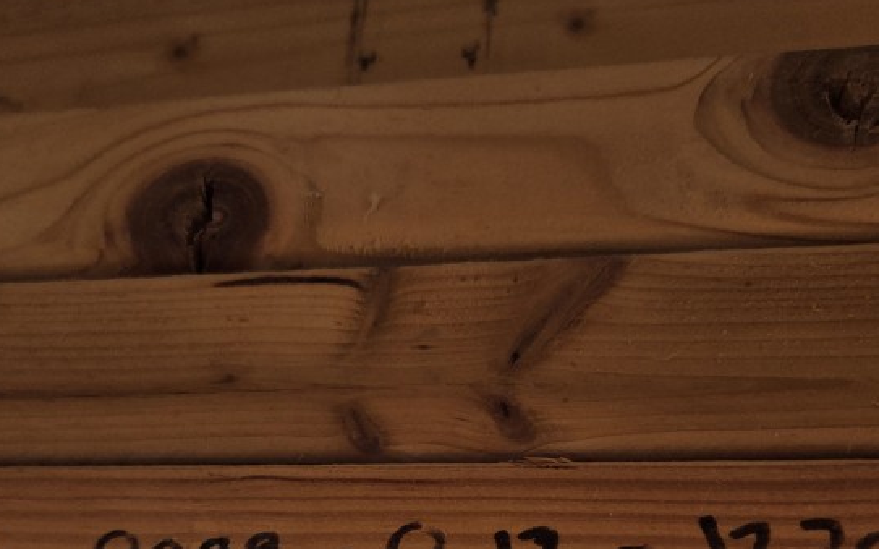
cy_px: 604
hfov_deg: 43.5
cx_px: 405
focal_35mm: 46
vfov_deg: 25.9
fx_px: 1102
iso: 80
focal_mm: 5.4
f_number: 1.8
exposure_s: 1/1641
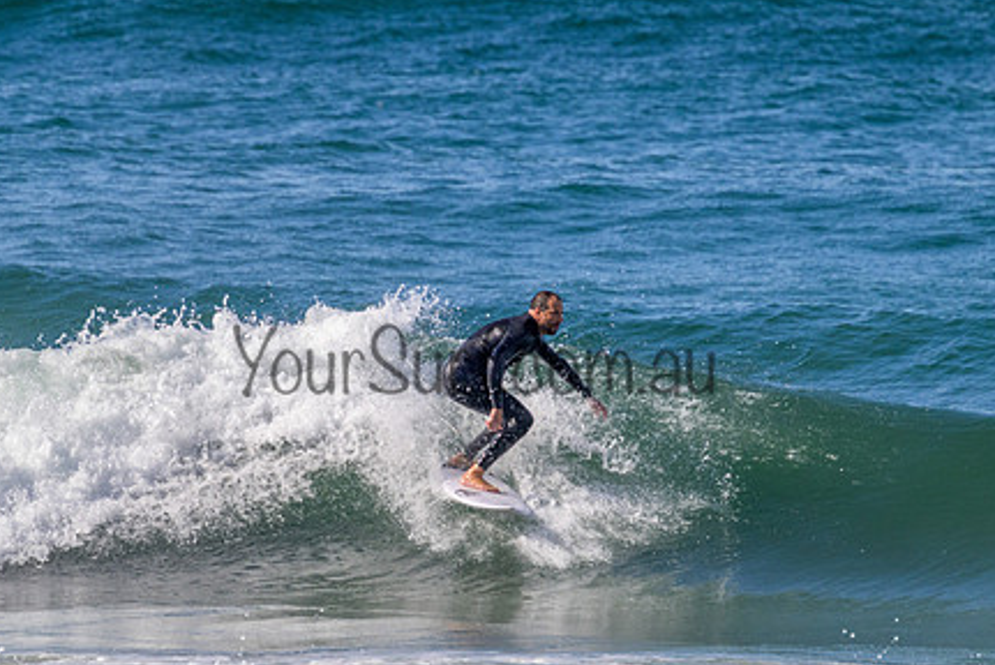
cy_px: 341
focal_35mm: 1076
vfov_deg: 1.3
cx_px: 471
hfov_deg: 1.9
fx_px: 29758
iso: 1250
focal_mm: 800
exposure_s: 1/2000
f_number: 11
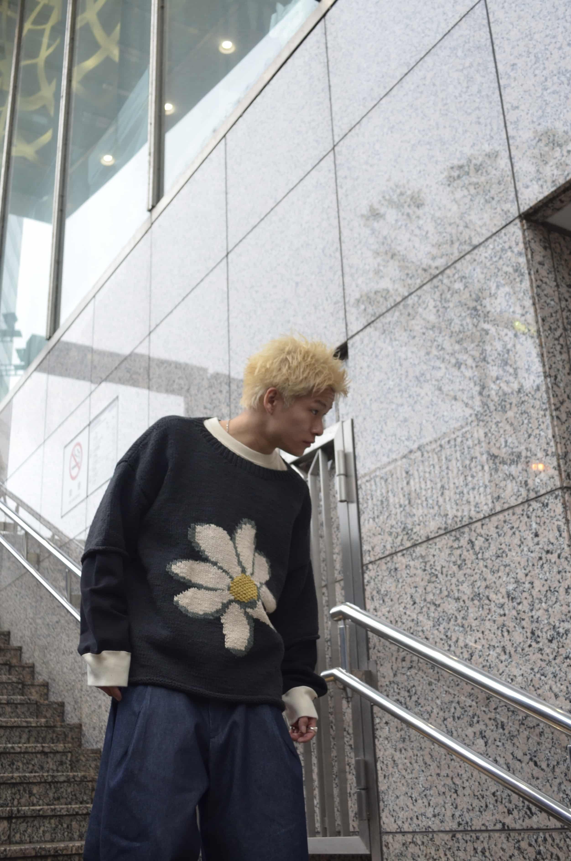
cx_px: 286
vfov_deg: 57.3
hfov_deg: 39.8
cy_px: 430
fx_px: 788
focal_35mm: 33
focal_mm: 22
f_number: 3.8
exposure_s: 1/125
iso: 450
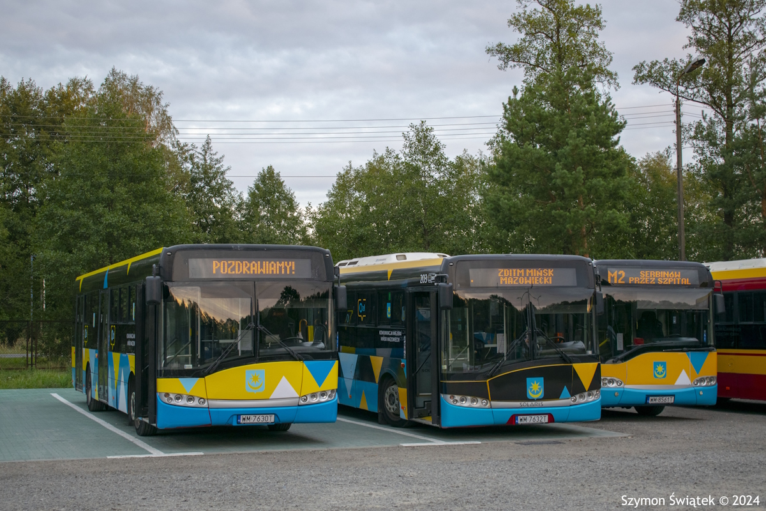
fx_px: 1213
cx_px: 383
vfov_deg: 23.8
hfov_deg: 35.1
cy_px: 256
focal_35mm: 57
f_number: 4.8
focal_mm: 38
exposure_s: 1/60
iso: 400
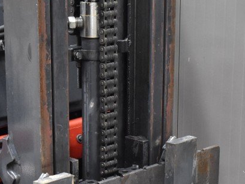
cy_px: 199
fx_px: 810
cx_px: 95
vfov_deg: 12.7
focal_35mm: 114
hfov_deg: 17.2
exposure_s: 1/20
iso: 1600
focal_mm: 27
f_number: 5
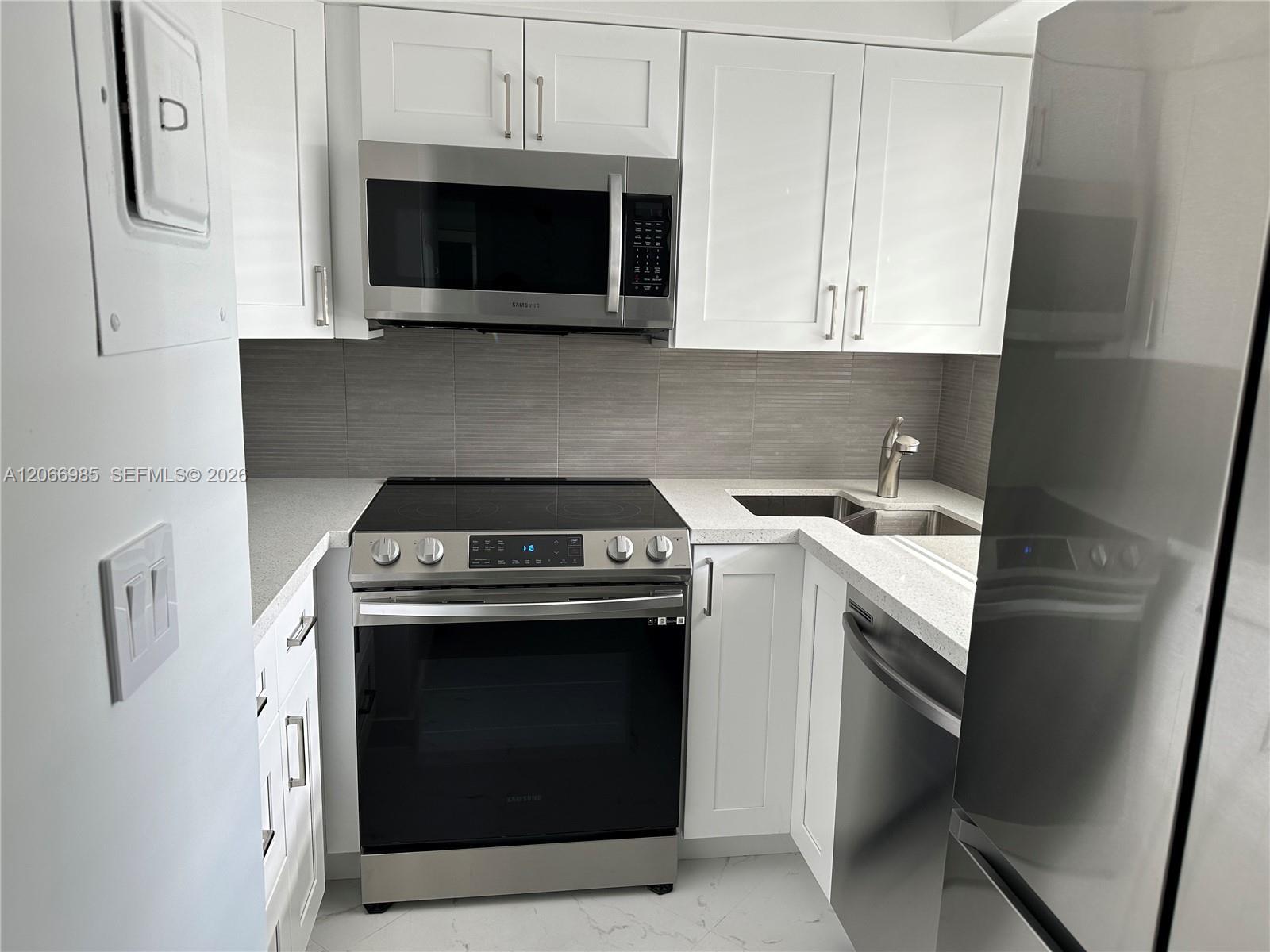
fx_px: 881
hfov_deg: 71.6
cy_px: 476
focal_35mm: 24
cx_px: 635
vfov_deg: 56.8
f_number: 1.78
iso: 100
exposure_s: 1/121
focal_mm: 6.86
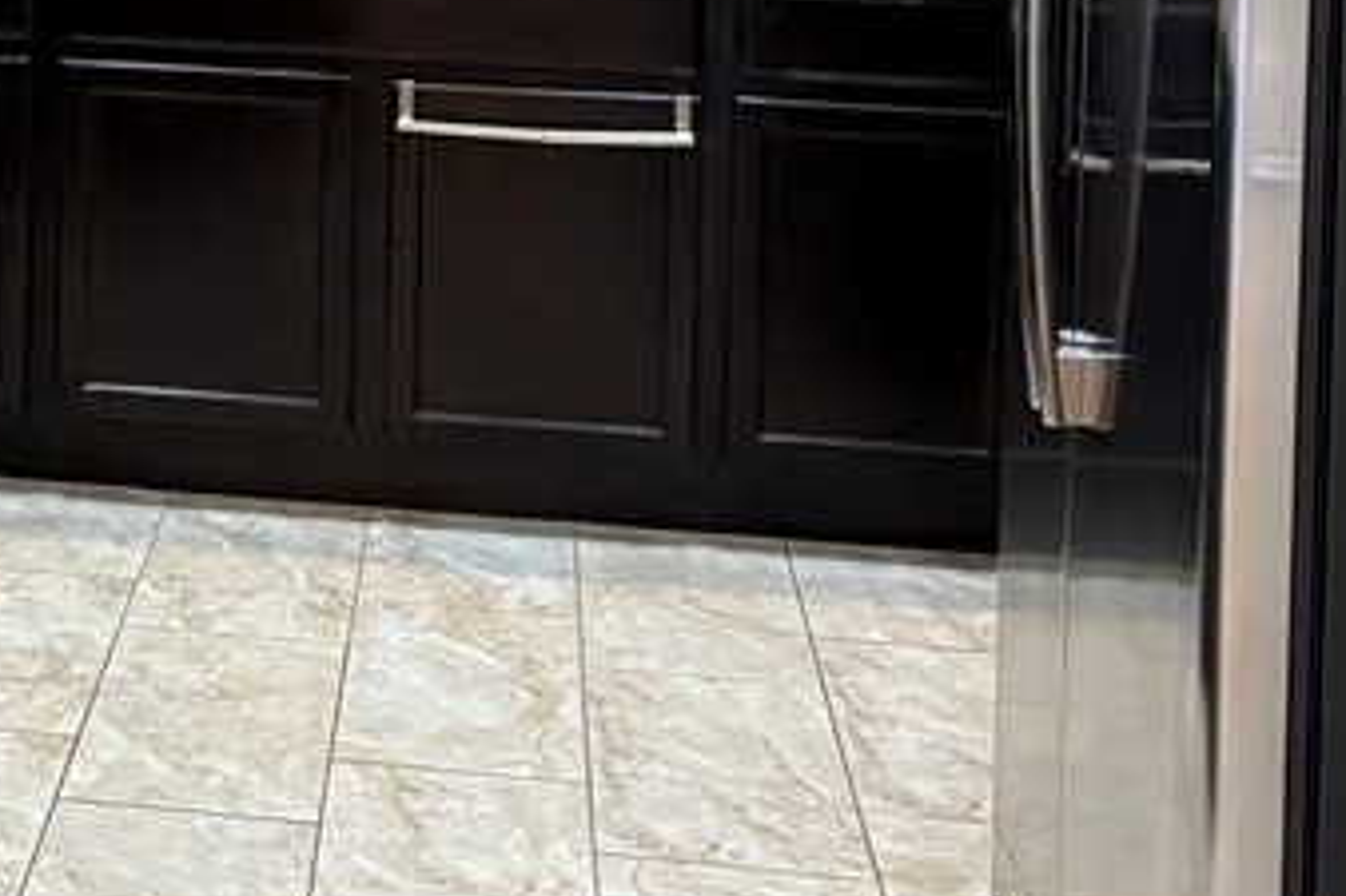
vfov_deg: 15.7
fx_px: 3064
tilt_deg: -2.2
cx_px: -127
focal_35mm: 82
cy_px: -319
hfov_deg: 23.3
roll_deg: -1.0
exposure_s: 1/60
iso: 500
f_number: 1.6
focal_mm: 5.96
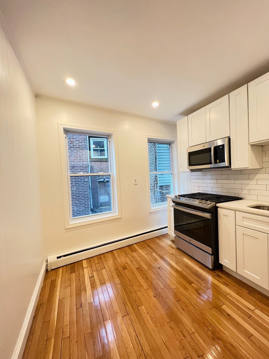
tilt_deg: -1.2
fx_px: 135
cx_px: 134
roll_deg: +1.1
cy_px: 180
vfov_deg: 106.2
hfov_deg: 89.9
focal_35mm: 13
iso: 400
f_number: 1.8
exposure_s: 1/60
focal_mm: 1.57
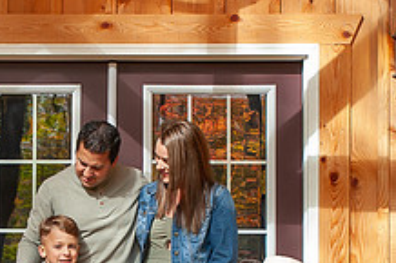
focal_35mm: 105
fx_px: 1154
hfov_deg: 19.4
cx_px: 142
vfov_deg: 12.9
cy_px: 226
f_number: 5.6
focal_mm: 24
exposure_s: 1/160
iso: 500
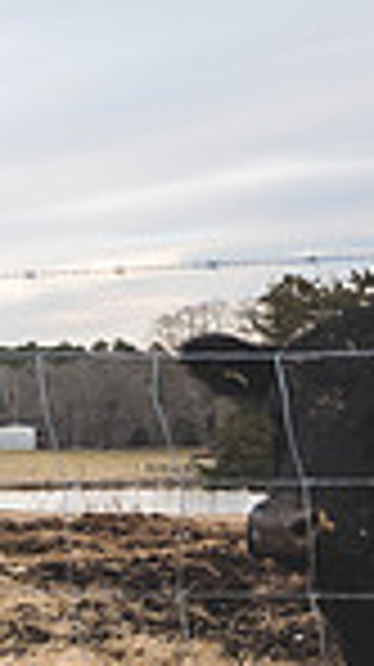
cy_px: 388
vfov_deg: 20.2
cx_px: -956
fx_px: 1873
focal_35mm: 106
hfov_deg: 8.3
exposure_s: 1/250
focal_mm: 24
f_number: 2.8
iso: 100
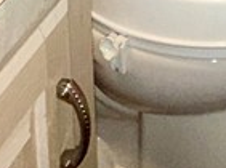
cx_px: 232
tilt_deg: -7.0
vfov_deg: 10.2
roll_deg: +1.4
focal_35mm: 102
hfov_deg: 18.7
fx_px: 664
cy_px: -347
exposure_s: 1/60
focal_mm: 2.22
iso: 100
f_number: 2.2
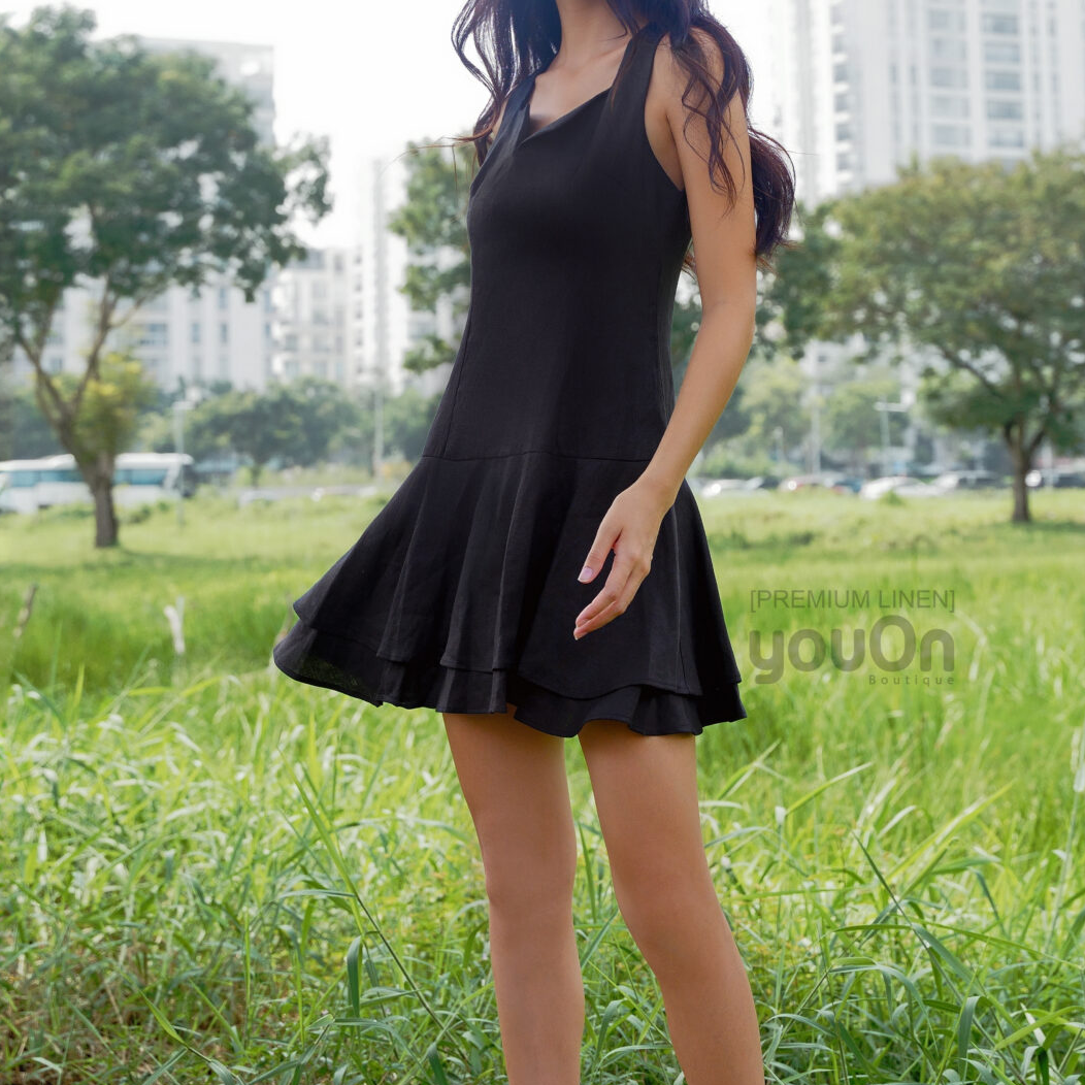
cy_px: 470
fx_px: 2745
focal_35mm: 77
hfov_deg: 22.4
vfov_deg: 22.3
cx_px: 607
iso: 800
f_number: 5
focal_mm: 49.9
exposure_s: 1/1000
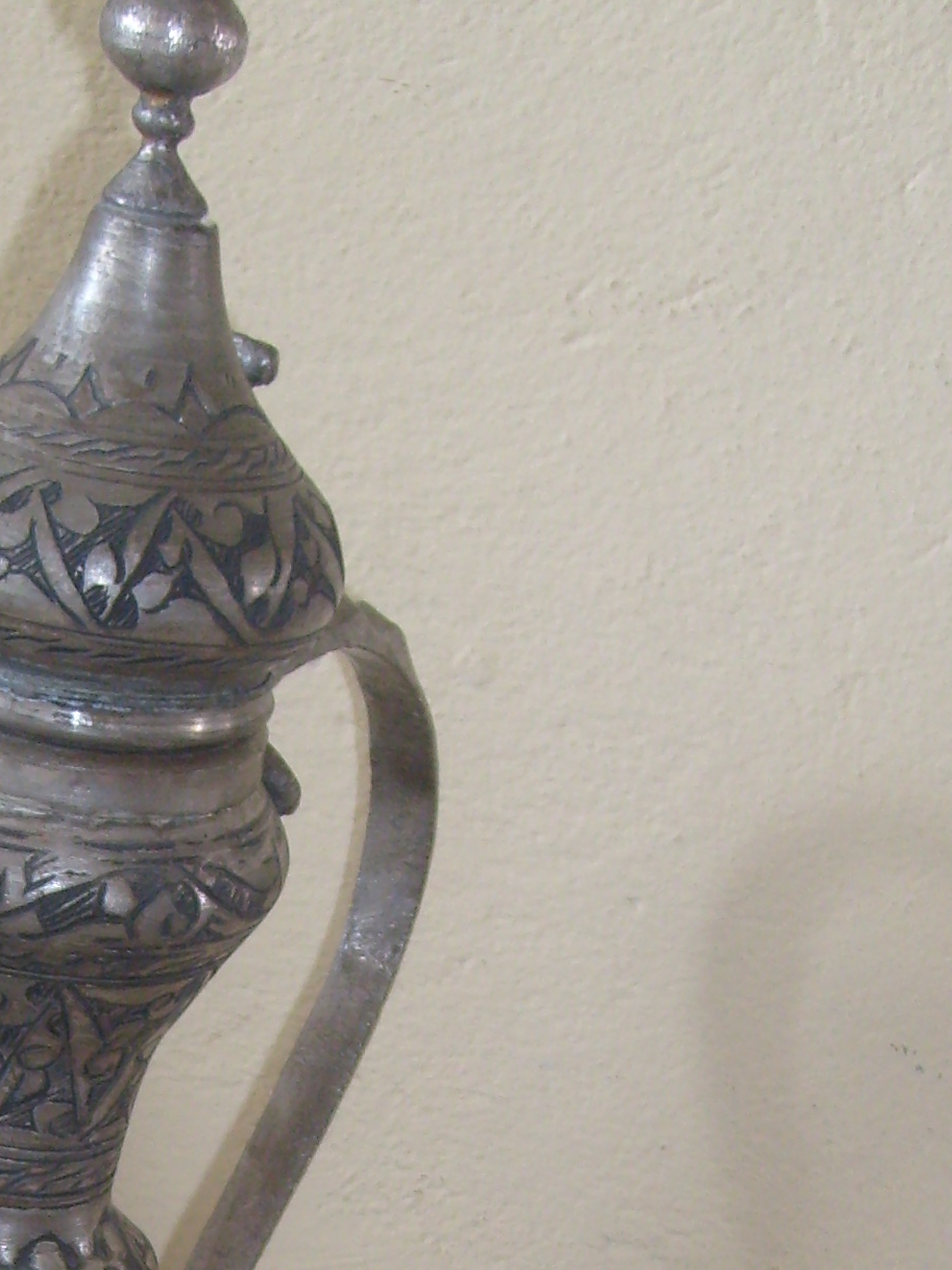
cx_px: 96
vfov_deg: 23.0
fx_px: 2970
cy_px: 1329
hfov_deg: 17.9
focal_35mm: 81
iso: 100
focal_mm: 5.8
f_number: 2.8
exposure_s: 1/45
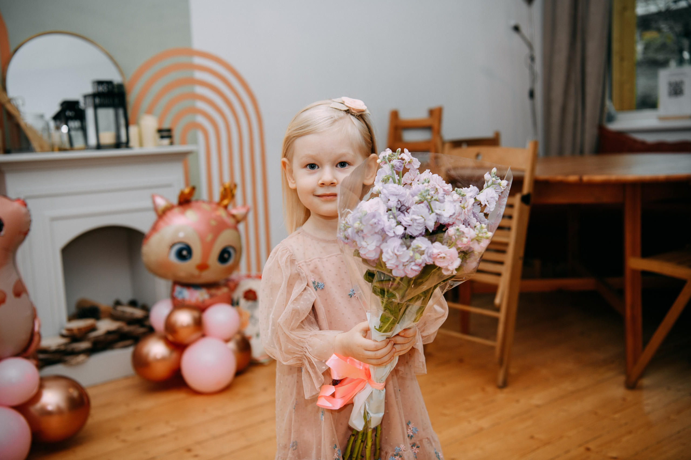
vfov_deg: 33.4
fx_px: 768
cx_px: 346
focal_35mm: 40
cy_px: 230
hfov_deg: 48.5
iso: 160
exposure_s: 1/200
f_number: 3.5
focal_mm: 40
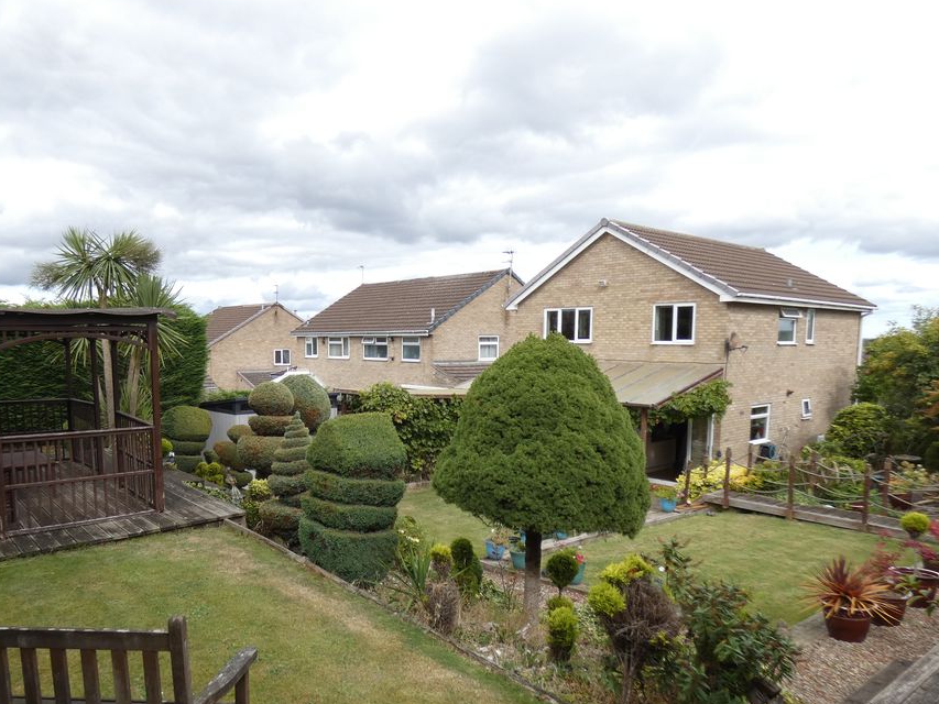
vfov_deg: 56.5
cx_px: 412
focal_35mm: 24
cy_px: 410
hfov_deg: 71.3
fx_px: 651
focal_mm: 3.6
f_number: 2.8
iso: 80
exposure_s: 1/500
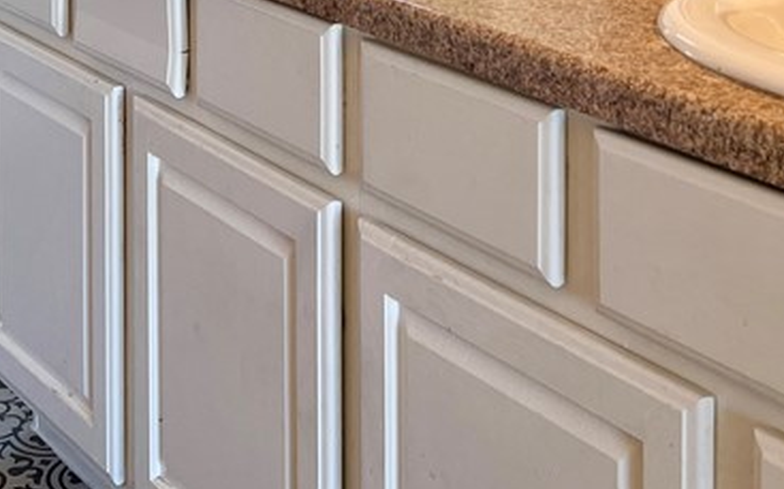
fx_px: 1644
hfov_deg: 26.7
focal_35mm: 77
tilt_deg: -3.1
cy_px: -288
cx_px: 305
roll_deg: +0.0
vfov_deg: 15.4
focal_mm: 5.7
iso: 64
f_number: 1.5
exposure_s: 1/120
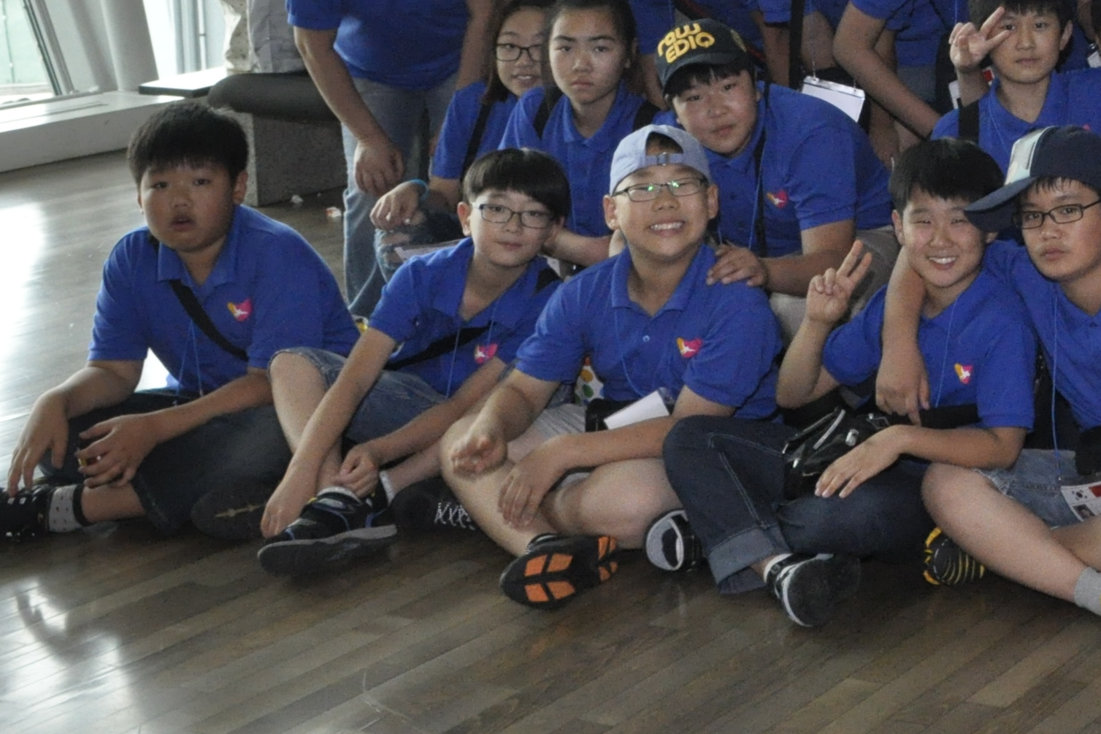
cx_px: 1349
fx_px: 2214
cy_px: -33
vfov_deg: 18.2
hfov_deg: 25.0
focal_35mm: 72
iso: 1600
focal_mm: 17
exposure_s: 1/200
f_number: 7.1
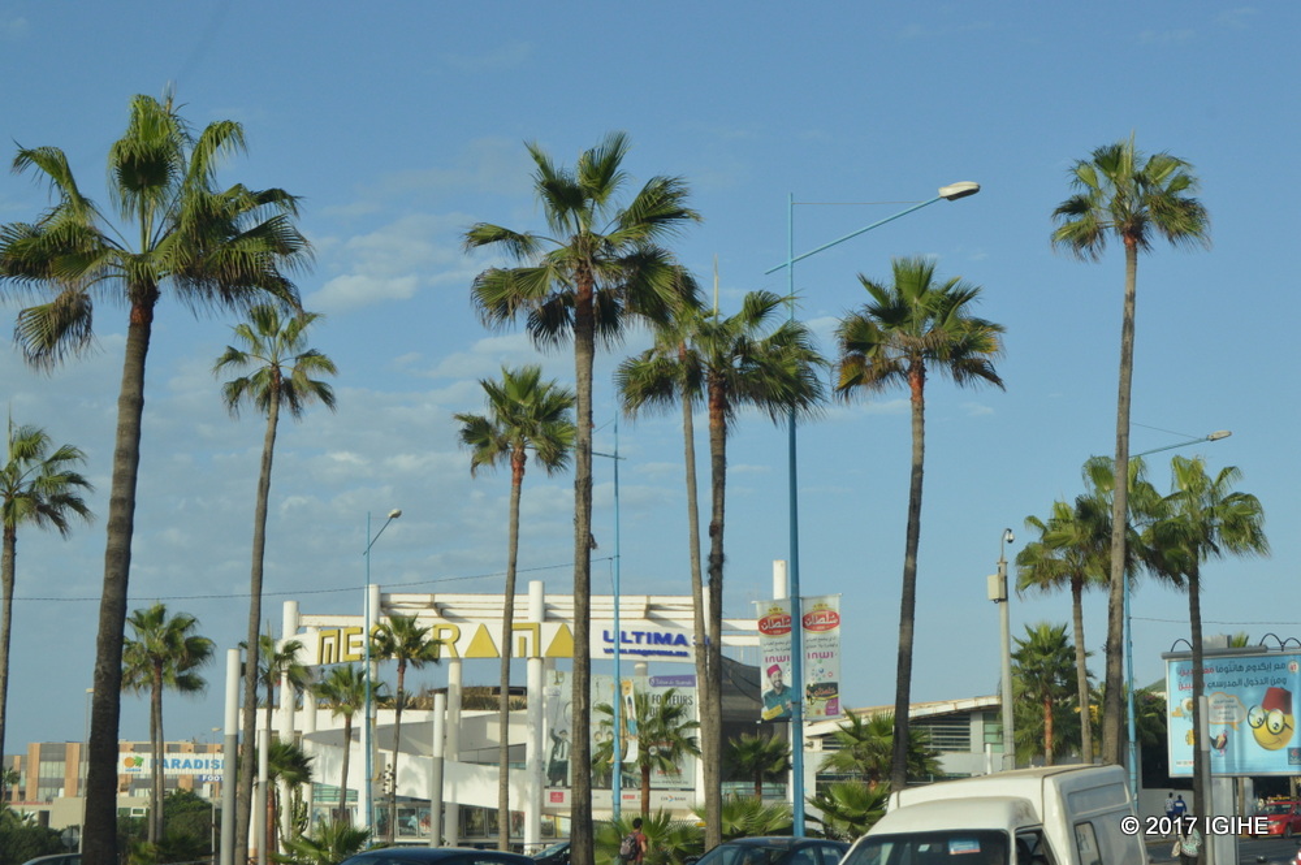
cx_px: 650
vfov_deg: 23.7
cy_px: 432
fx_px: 2058
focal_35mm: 57
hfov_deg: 35.1
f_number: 13
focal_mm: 38
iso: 800
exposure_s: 1/640
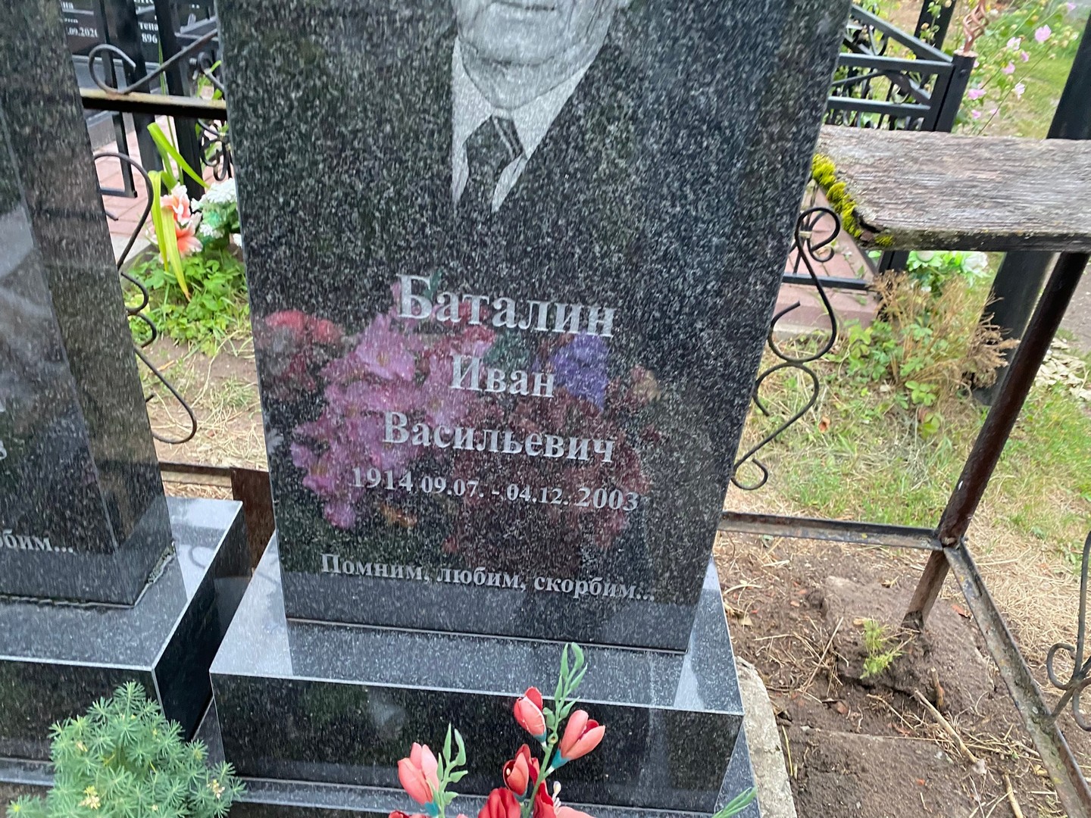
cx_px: 546
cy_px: 409
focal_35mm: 26
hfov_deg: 67.3
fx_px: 819
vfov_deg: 53.1
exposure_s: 1/60
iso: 250
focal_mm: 4.25
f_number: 1.8
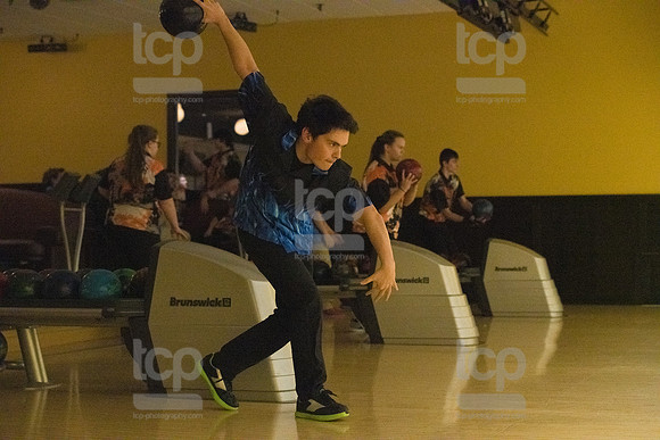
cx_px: 330
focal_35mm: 70
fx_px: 1284
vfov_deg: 19.5
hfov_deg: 28.8
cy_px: 220
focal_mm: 70
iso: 10000
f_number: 4.5
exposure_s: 1/1000
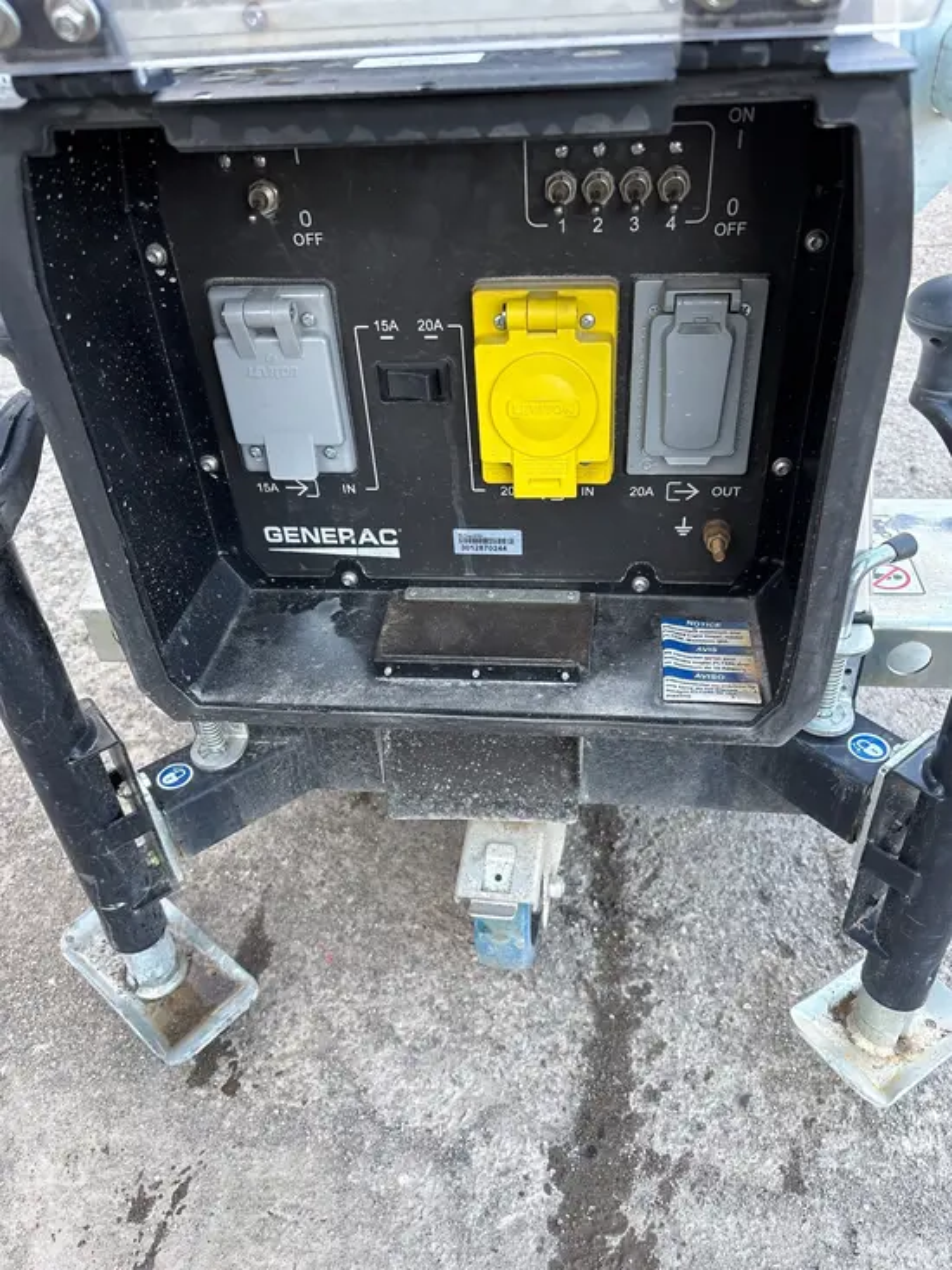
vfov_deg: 67.3
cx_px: 476
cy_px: 635
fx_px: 953
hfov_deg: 53.1
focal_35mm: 26
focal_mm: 5.96
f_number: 1.6
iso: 125
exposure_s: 1/121
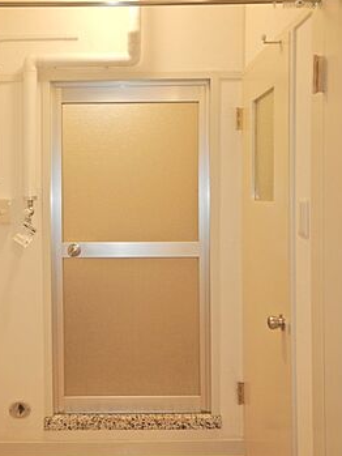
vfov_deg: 55.2
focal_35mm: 33
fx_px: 434
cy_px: 197
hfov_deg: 42.4
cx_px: 114
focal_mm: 4.3
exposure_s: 1/30
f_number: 2.8
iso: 200
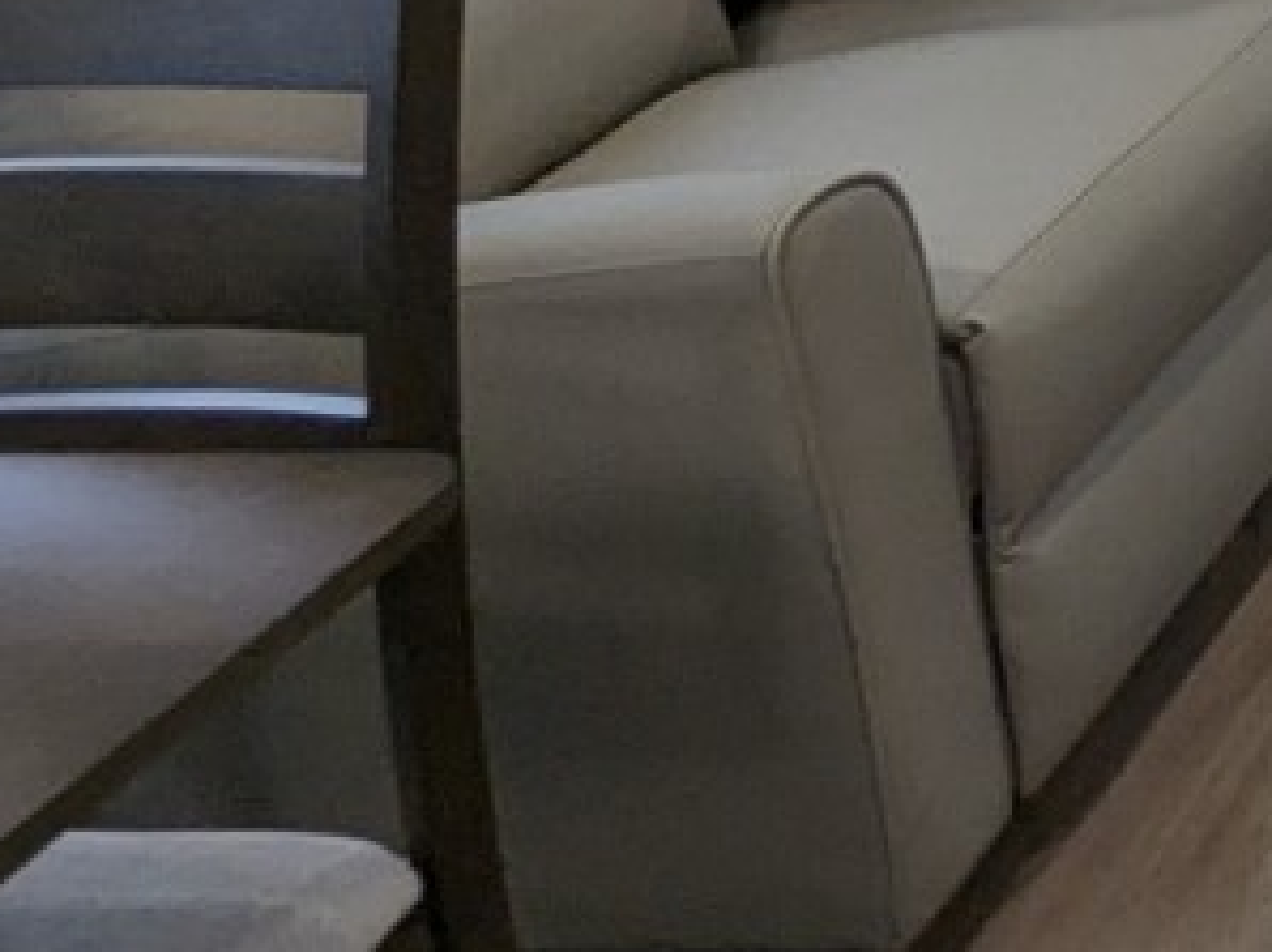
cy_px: -666
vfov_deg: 16.8
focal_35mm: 75
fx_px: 2754
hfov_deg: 17.4
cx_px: 2636
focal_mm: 2.35
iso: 155
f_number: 2.2
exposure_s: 1/92
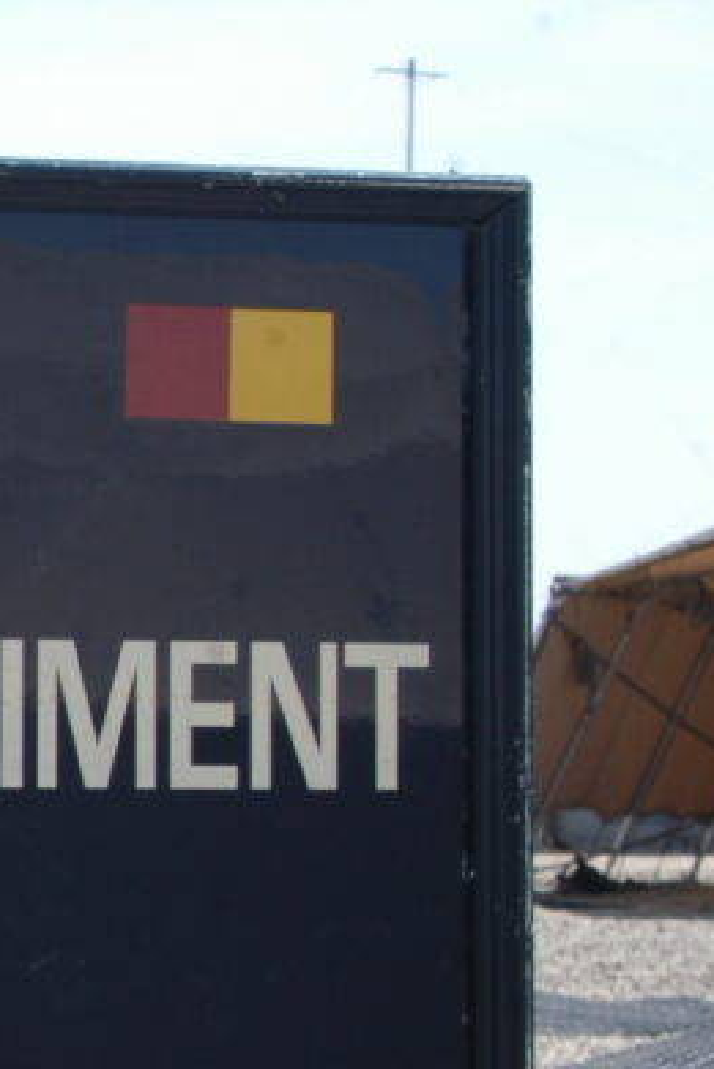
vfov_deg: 11.1
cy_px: 781
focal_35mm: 184
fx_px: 5469
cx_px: -856
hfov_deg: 7.1
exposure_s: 1/250
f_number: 8
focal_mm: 40
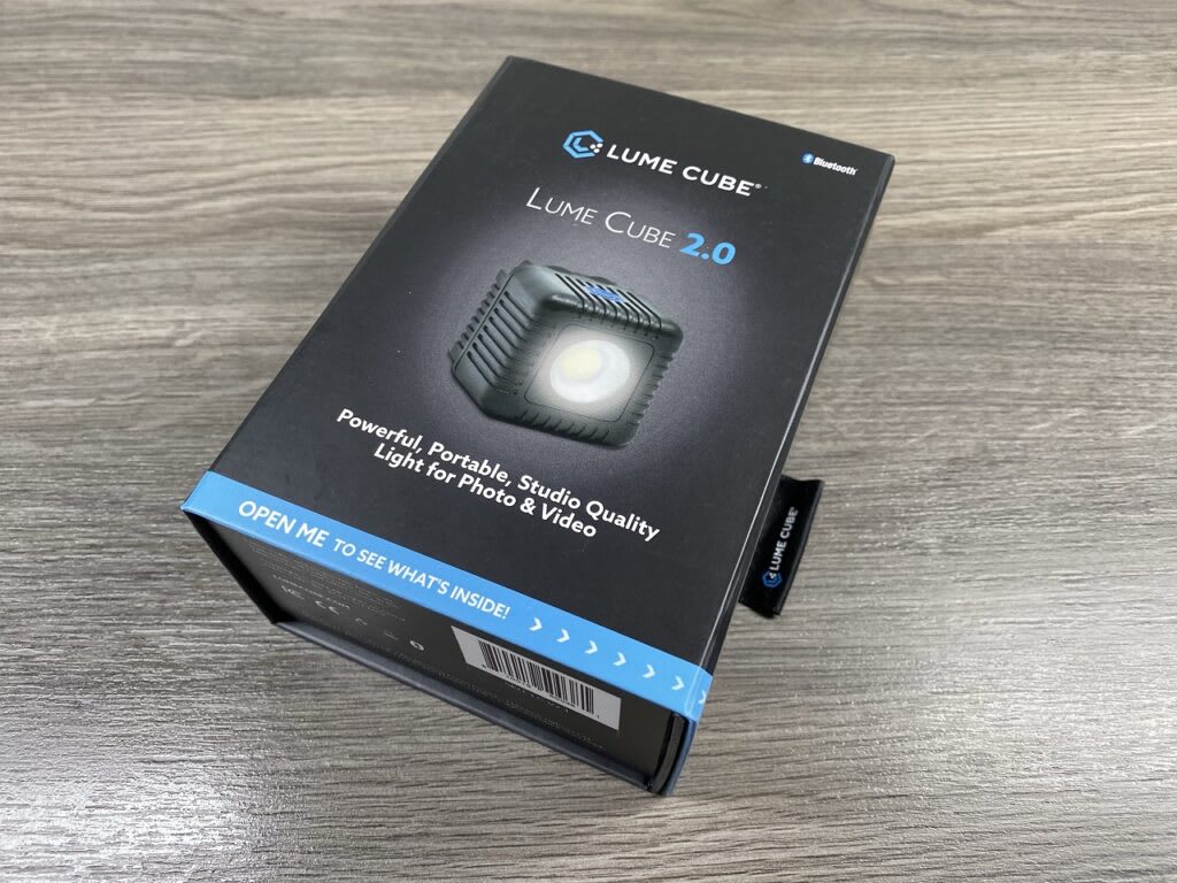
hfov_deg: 67.3
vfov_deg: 53.1
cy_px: 442
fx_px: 884
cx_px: 588
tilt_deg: -58.6
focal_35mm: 26
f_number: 1.8
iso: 100
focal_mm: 4.2
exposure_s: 1/111
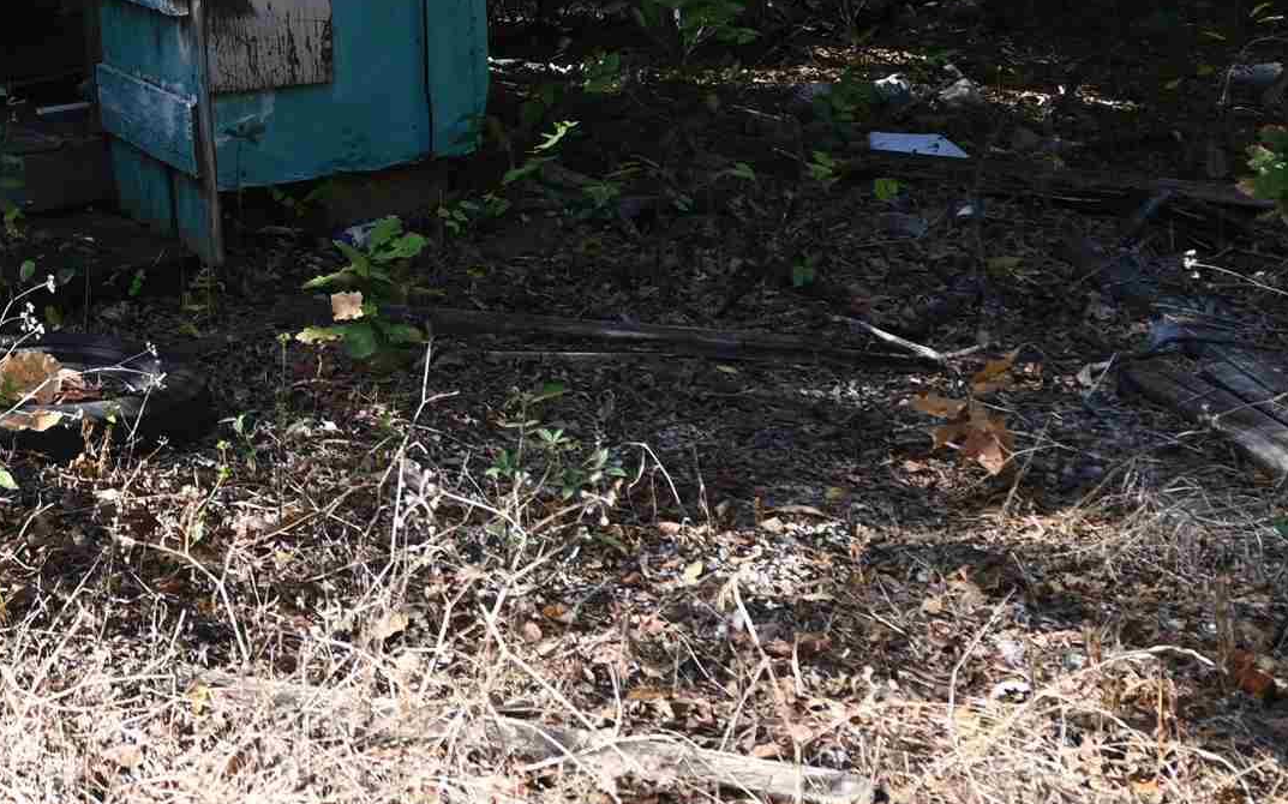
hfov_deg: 25.2
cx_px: -224
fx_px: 2613
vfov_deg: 16.8
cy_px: -145
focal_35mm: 74
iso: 200
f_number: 5.6
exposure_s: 1/250
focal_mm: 25.5
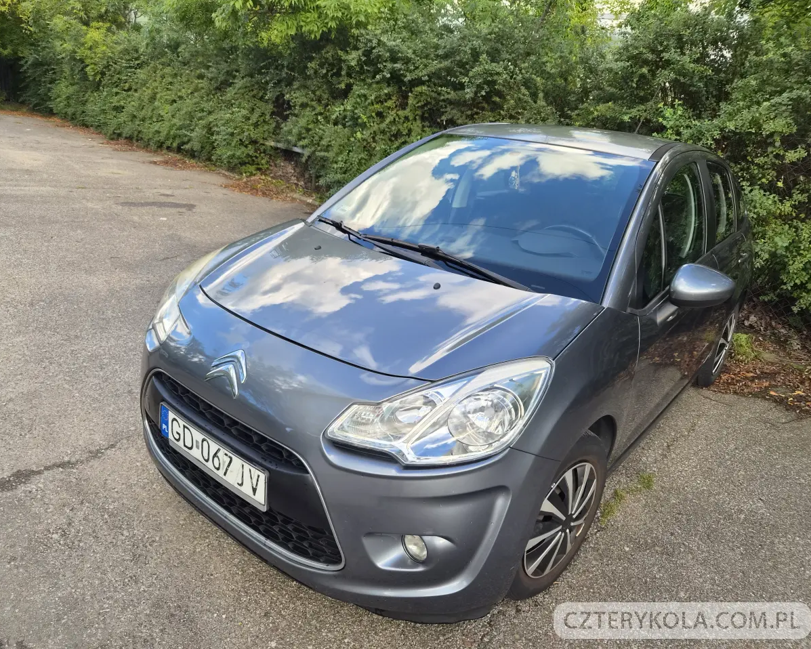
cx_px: 386
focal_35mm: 24
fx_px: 576
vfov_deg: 58.8
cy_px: 324
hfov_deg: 70.2
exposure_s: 1/564
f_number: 1.8
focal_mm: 5.4
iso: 80
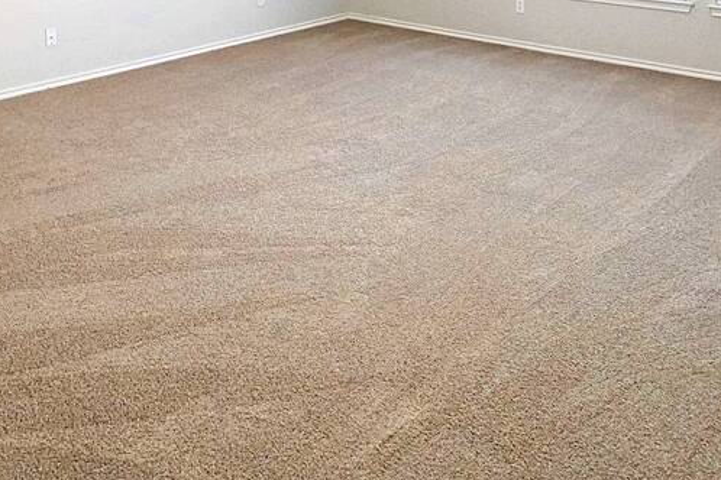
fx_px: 781
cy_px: -75
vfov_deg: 29.9
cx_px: 352
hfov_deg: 49.5
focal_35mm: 39
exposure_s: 1/160
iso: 2500
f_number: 4
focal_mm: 12
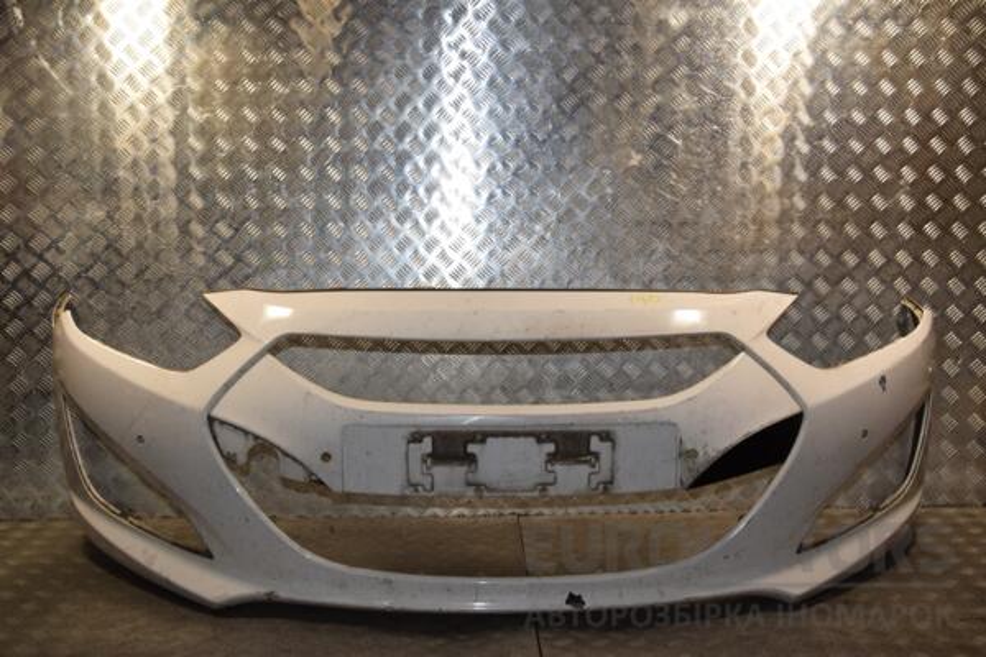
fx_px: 1068
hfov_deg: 49.6
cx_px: 493
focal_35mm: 39
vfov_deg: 34.2
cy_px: 328
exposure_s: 1/200
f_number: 10
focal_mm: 26
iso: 800
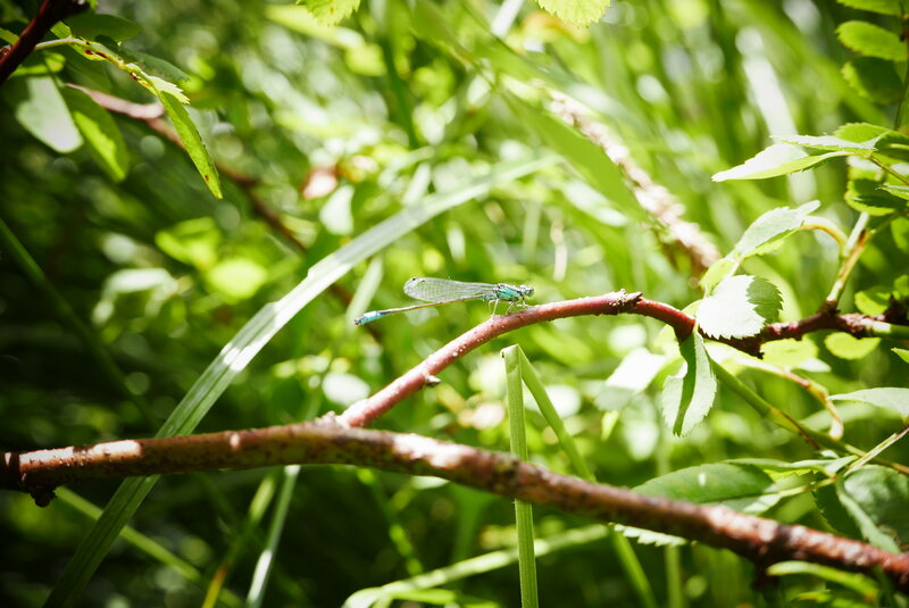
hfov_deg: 28.8
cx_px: 454
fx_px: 1769
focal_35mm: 70
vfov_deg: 19.5
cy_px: 304
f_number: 5.6
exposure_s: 1/125
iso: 200
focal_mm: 31.5
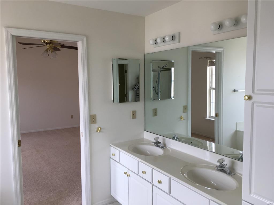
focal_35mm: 29
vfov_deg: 48.2
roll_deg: +1.1
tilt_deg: -5.8
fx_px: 230
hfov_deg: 61.7
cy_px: 102
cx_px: 137
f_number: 2.2
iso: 32
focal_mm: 4.15
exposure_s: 1/120
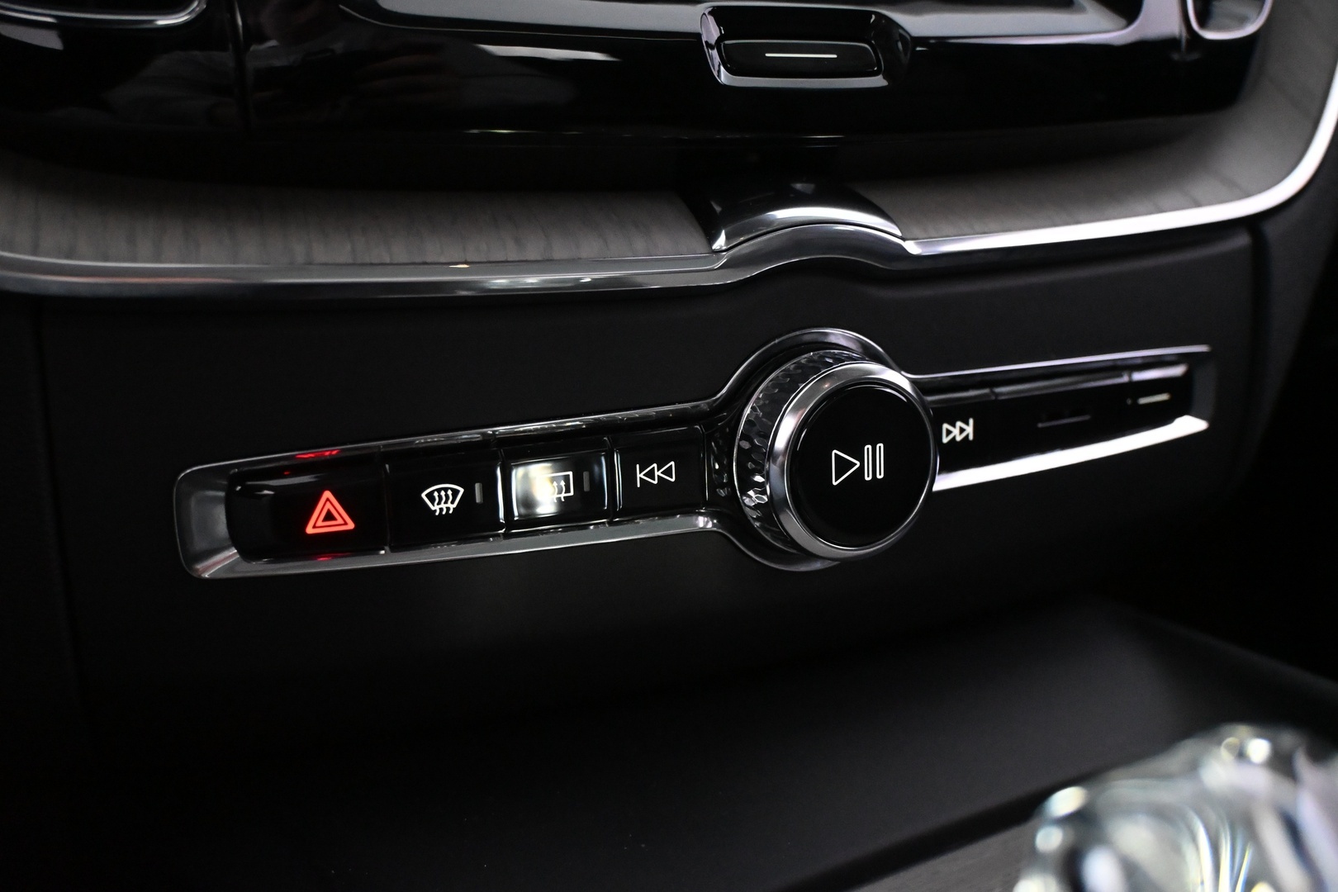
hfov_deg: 56.1
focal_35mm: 34
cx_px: 669
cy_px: 446
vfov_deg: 39.1
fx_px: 1254
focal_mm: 22.5
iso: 6400
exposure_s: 1/60
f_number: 4
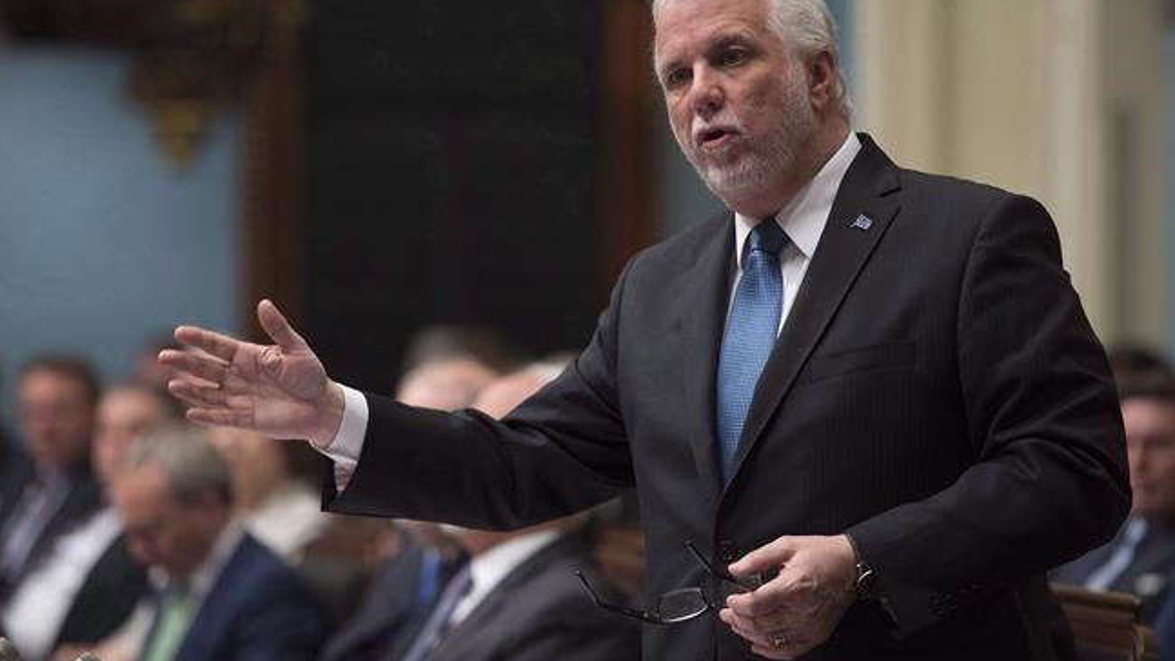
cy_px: 273
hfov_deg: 11.7
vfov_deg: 6.6
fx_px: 5733
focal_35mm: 184
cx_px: 588
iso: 2000
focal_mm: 175
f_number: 2.8
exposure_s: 1/250
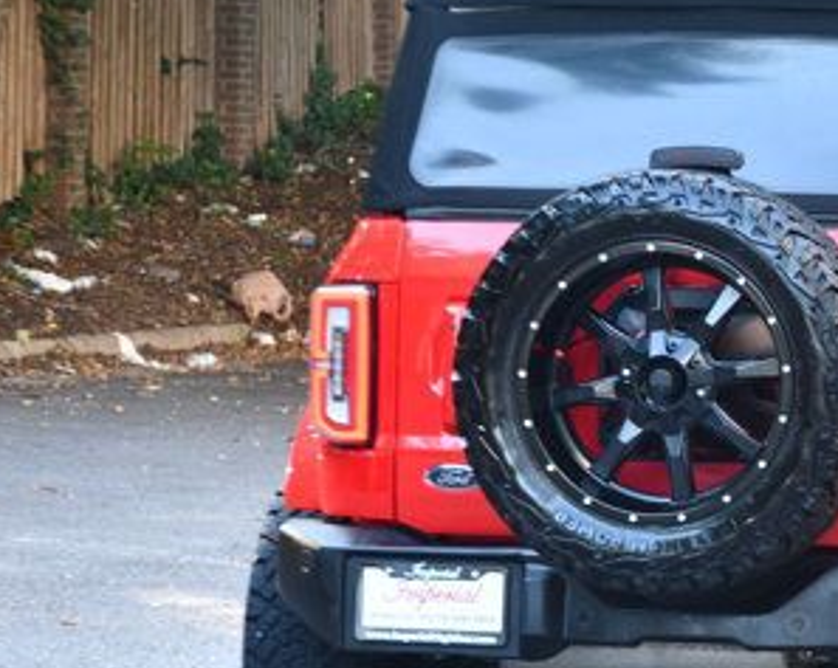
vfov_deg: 6.2
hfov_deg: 7.7
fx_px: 6170
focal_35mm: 249
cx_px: 846
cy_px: 345
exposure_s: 1/200
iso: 800
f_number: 4.8
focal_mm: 82
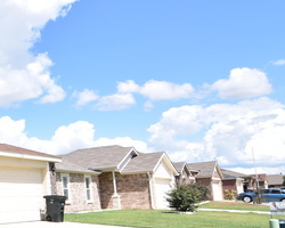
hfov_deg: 29.3
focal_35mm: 46
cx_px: -114
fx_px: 391
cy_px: 152
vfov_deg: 32.2
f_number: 6.3
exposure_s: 1/400
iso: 100
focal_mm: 11
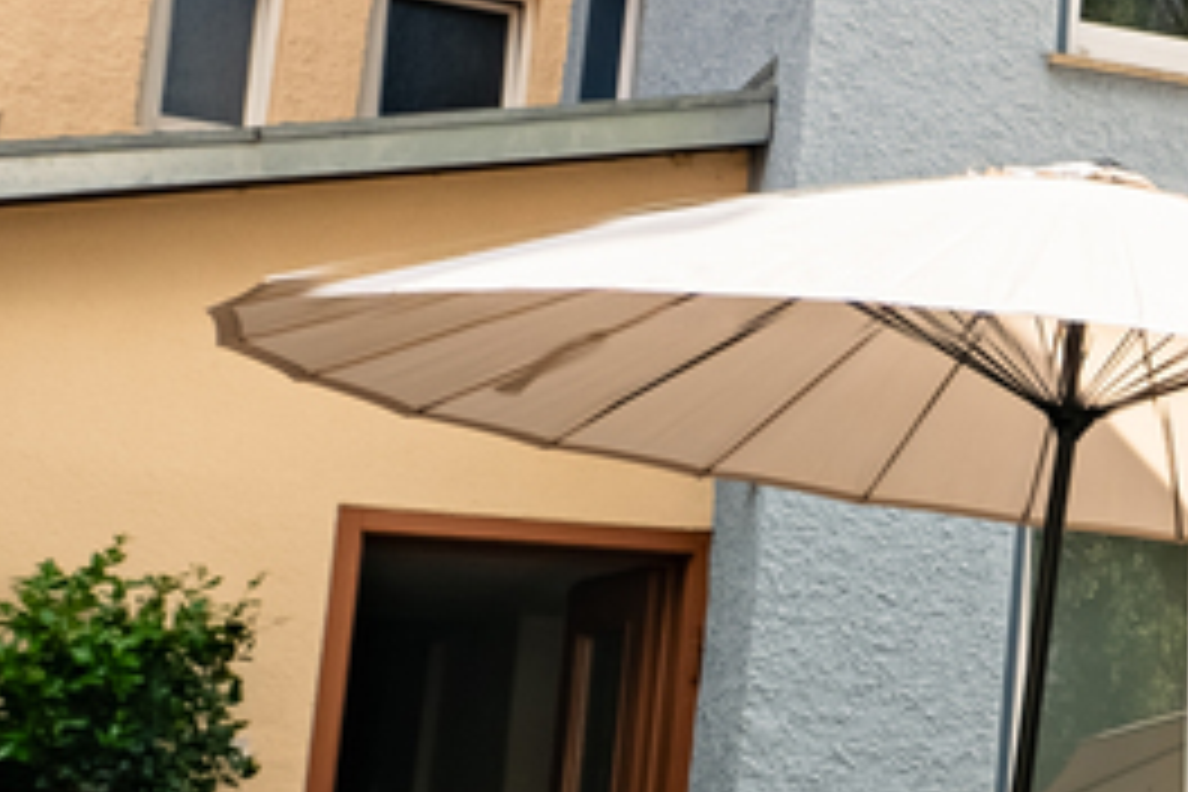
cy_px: 371
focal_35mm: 80
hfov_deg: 20.1
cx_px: 1991
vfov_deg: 17.1
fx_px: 2640
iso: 100
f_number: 7.1
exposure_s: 1/1600
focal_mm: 14
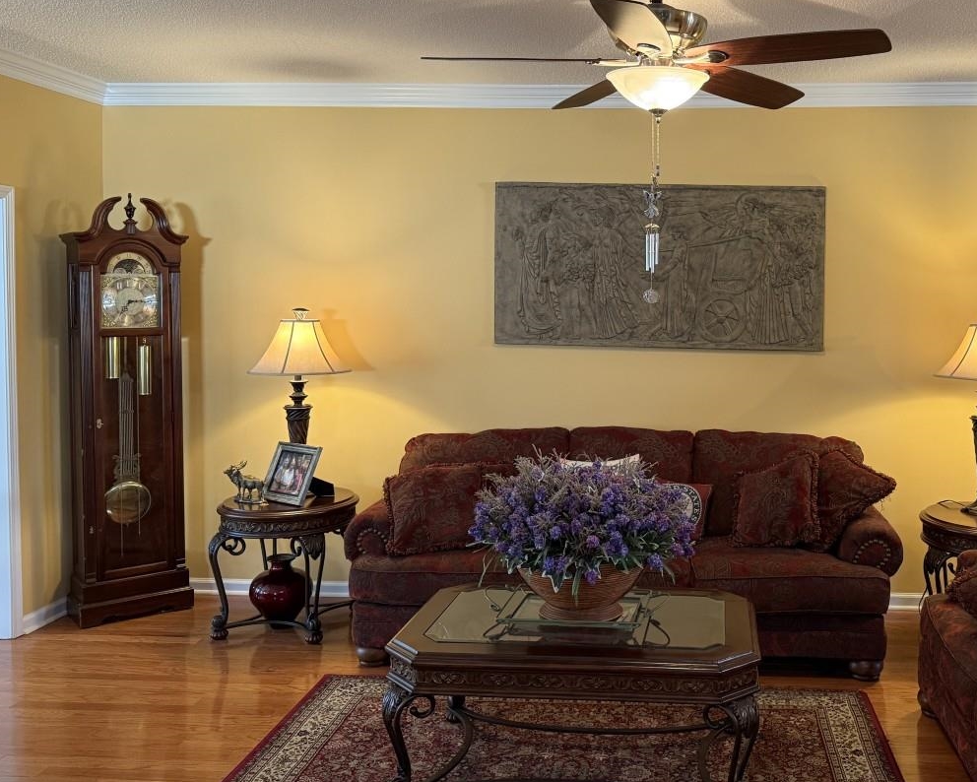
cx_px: 655
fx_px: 983
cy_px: 331
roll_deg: -0.9
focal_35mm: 34
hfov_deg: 51.8
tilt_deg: -1.9
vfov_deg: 43.2
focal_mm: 6.76
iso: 250
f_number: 1.78
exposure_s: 1/60
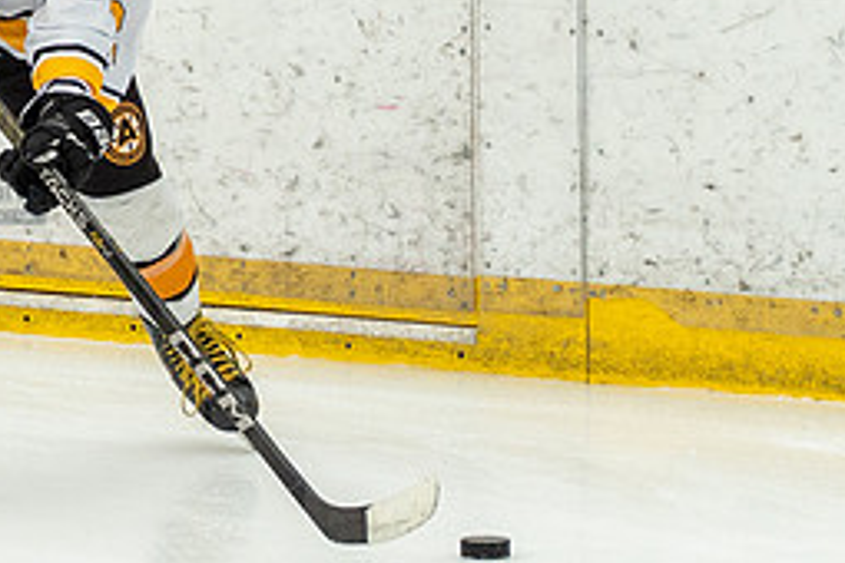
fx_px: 11055
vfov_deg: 2.9
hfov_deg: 4.4
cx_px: -114
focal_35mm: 471
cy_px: 157
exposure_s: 1/1600
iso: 800
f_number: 3.5
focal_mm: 101
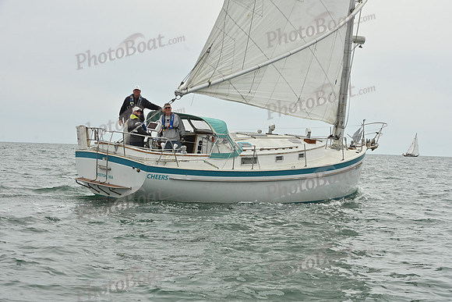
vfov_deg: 16.1
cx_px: 226
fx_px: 1067
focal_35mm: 85
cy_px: 151
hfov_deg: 23.9
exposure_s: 1/1000
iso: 320
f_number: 10
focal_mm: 85
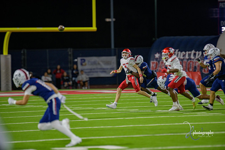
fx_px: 1875
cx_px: 112
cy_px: 75
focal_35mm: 300
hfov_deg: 6.9
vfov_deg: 4.6
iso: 1250
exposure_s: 1/250
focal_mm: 300
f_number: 2.8
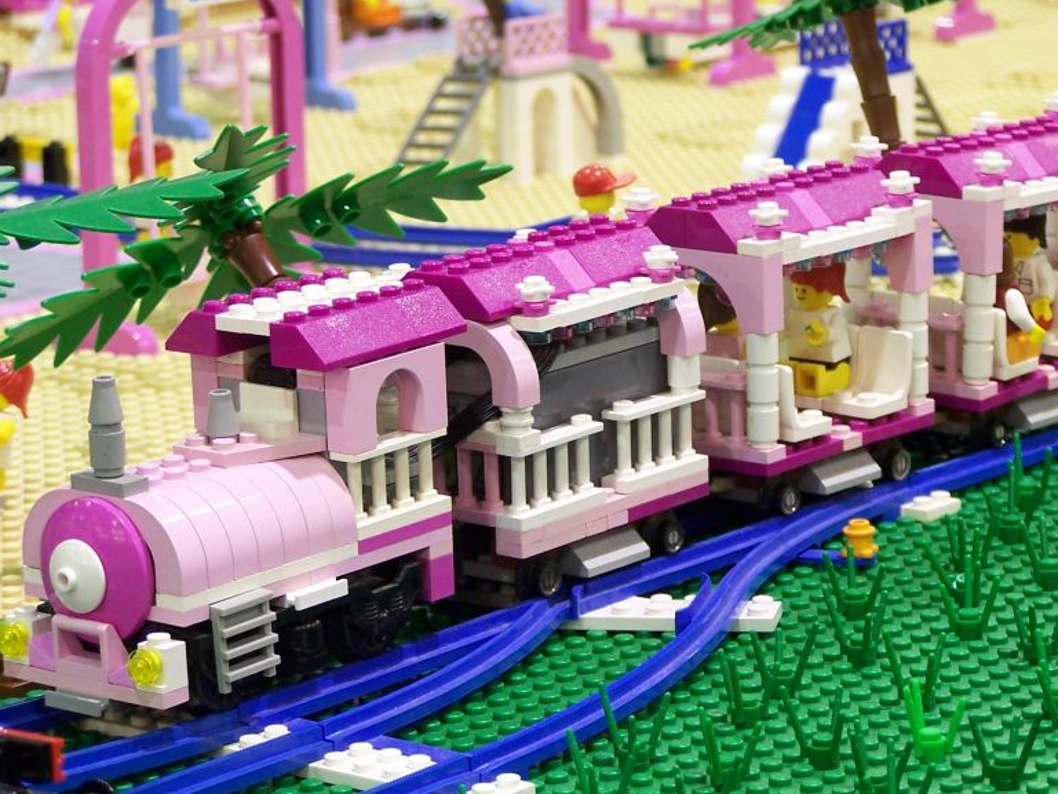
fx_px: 4768
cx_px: 649
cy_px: 387
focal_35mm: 156
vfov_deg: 9.5
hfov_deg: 12.7
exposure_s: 1/4
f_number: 3.2
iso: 80
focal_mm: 19.4
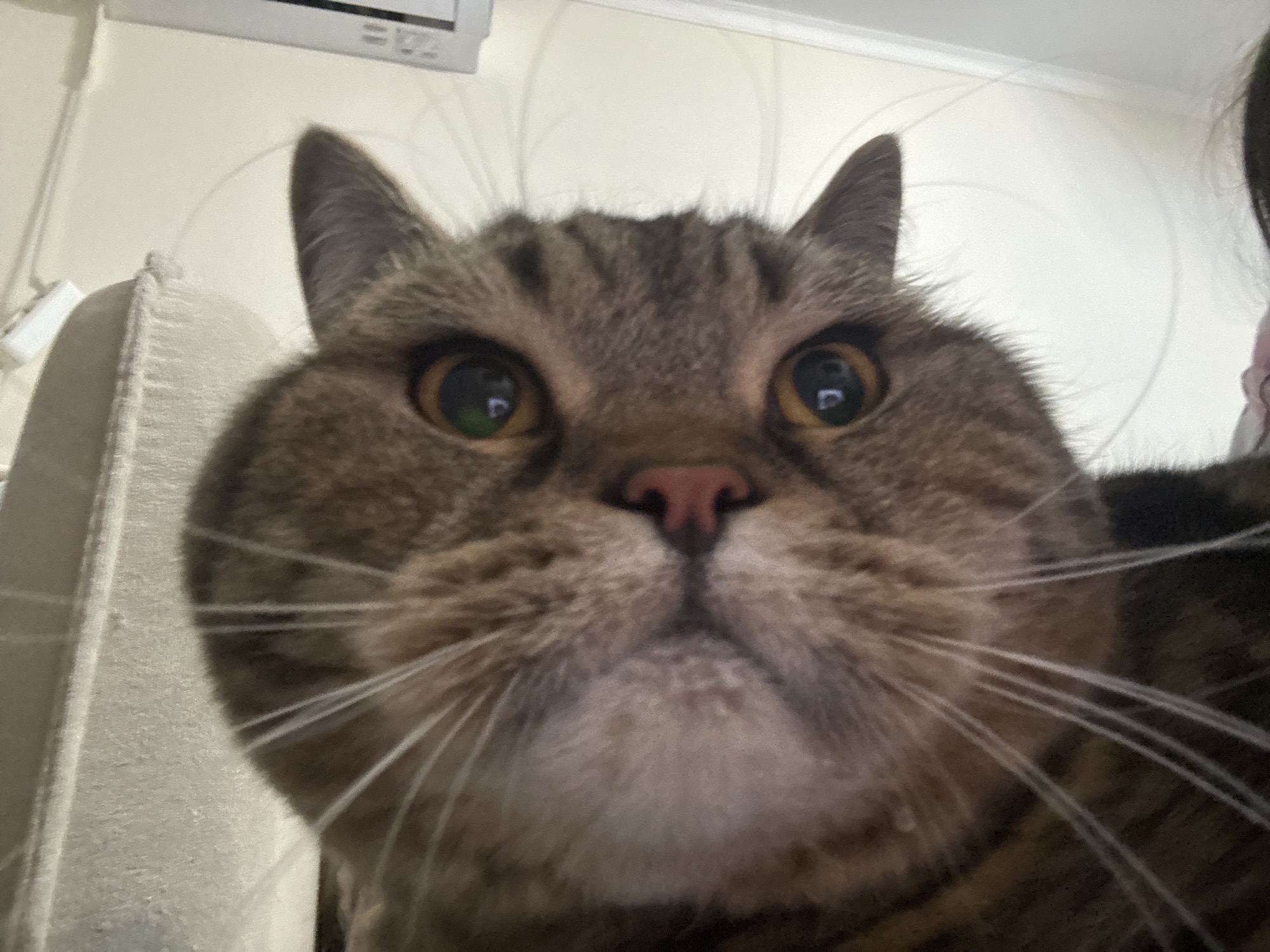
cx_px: 635
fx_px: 844
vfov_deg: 58.9
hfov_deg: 73.9
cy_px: 476
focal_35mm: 23
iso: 400
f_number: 1.9
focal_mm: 2.69
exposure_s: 1/25
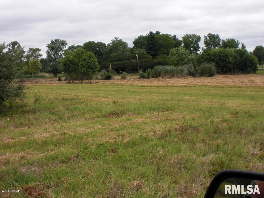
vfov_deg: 37.7
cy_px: 99
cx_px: 132
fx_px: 290
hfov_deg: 49.0
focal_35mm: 38
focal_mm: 6.3
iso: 64
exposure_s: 1/250
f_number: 5.6
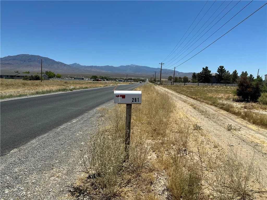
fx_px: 185
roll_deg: -1.7
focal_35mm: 24
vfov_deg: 56.8
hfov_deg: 71.6
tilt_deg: -5.4
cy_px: 100
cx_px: 134
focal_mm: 6.86
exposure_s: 1/8929
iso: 80
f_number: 1.78
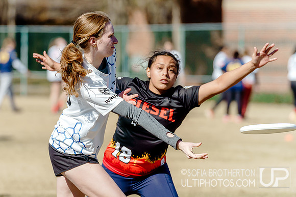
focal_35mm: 425
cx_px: 86
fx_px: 3494
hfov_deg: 4.8
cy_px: 108
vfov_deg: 3.2
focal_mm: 300
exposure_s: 1/1250
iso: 160
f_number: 5.6
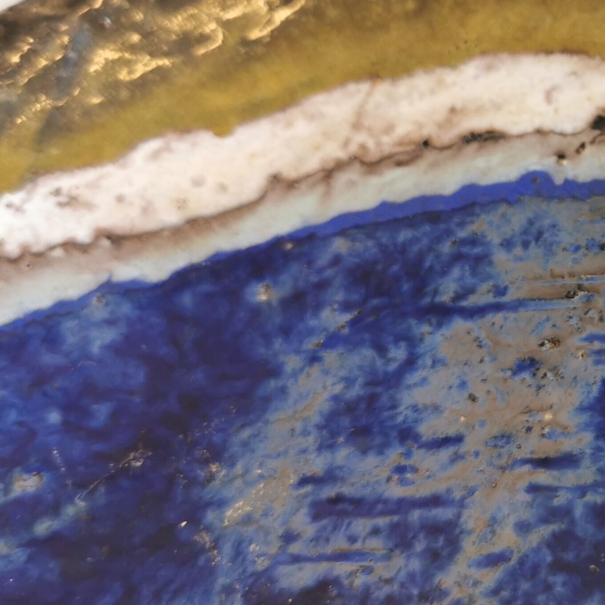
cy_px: 212
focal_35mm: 64
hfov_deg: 25.0
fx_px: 1266
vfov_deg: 26.8
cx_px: 662
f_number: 1.6
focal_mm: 5.56
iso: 50
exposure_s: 1/100
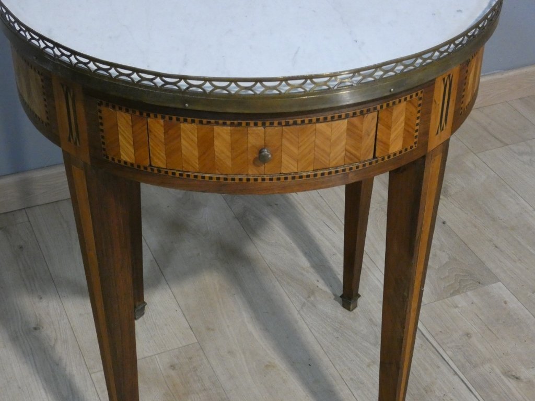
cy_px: 200
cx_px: 268
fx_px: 974
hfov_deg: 30.7
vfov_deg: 23.3
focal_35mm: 63
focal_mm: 11.3
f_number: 4.2
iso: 1250
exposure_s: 1/125
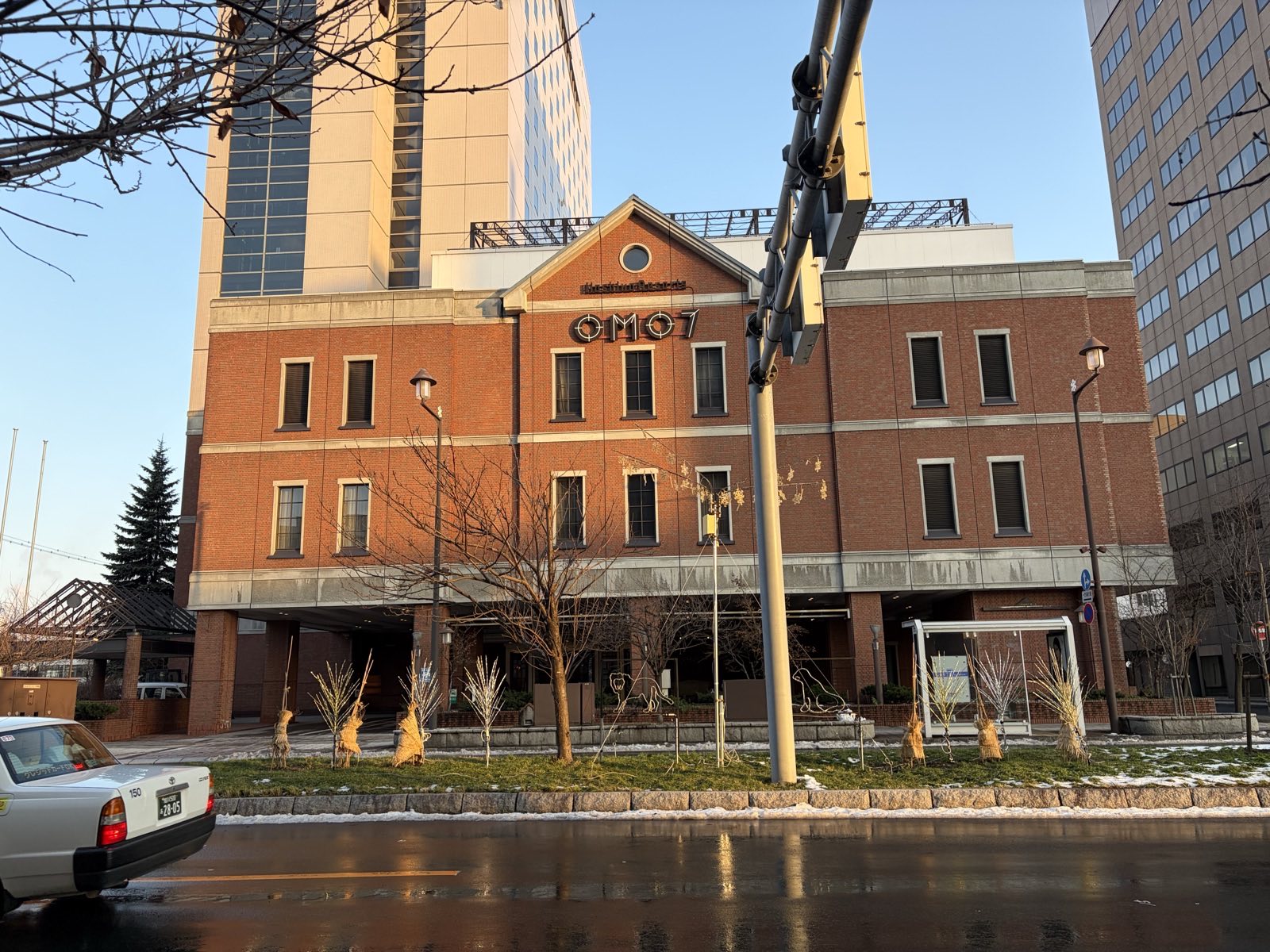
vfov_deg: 53.1
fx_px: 954
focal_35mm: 26
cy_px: 476
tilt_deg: +12.0
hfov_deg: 67.3
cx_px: 635
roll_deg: +1.3
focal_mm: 5.96
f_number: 1.6
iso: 50
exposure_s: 1/444
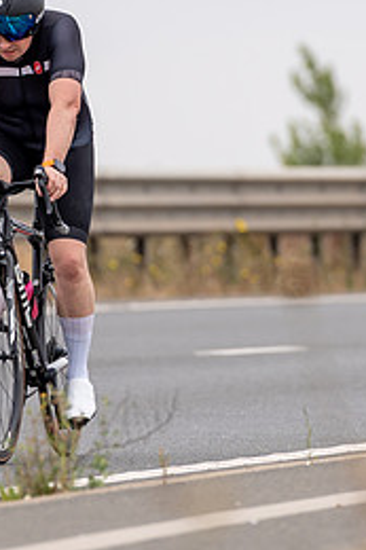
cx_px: 36
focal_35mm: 691
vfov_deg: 3.0
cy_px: 181
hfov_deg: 2.0
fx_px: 10551
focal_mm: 200
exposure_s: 1/800
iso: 100
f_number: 3.2
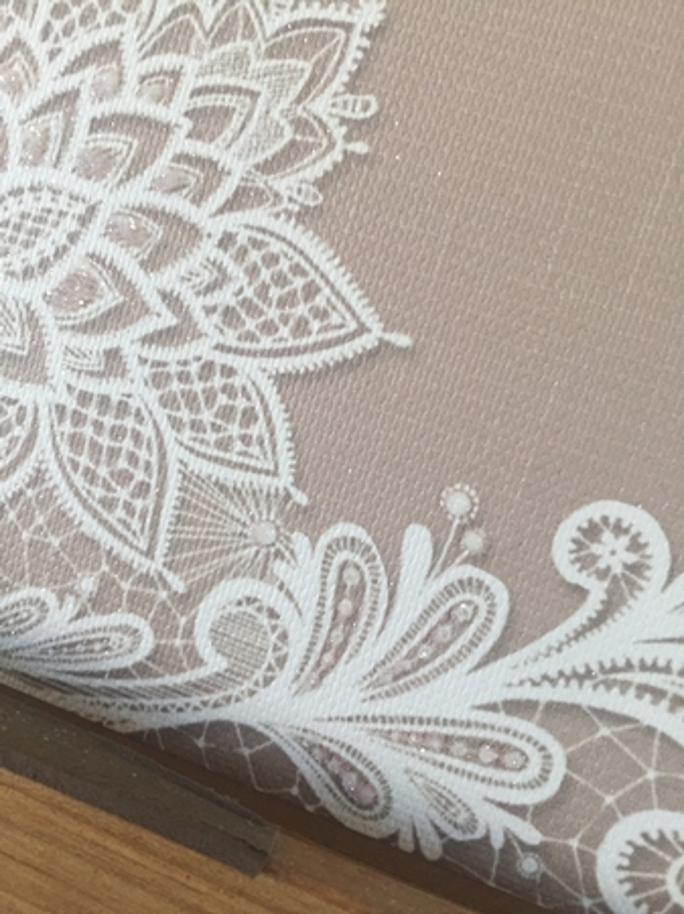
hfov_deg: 48.2
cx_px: 342
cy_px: 457
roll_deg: -16.0
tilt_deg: -21.3
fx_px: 765
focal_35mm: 29
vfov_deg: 61.7
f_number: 2.2
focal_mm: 4.15
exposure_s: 1/33
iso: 80
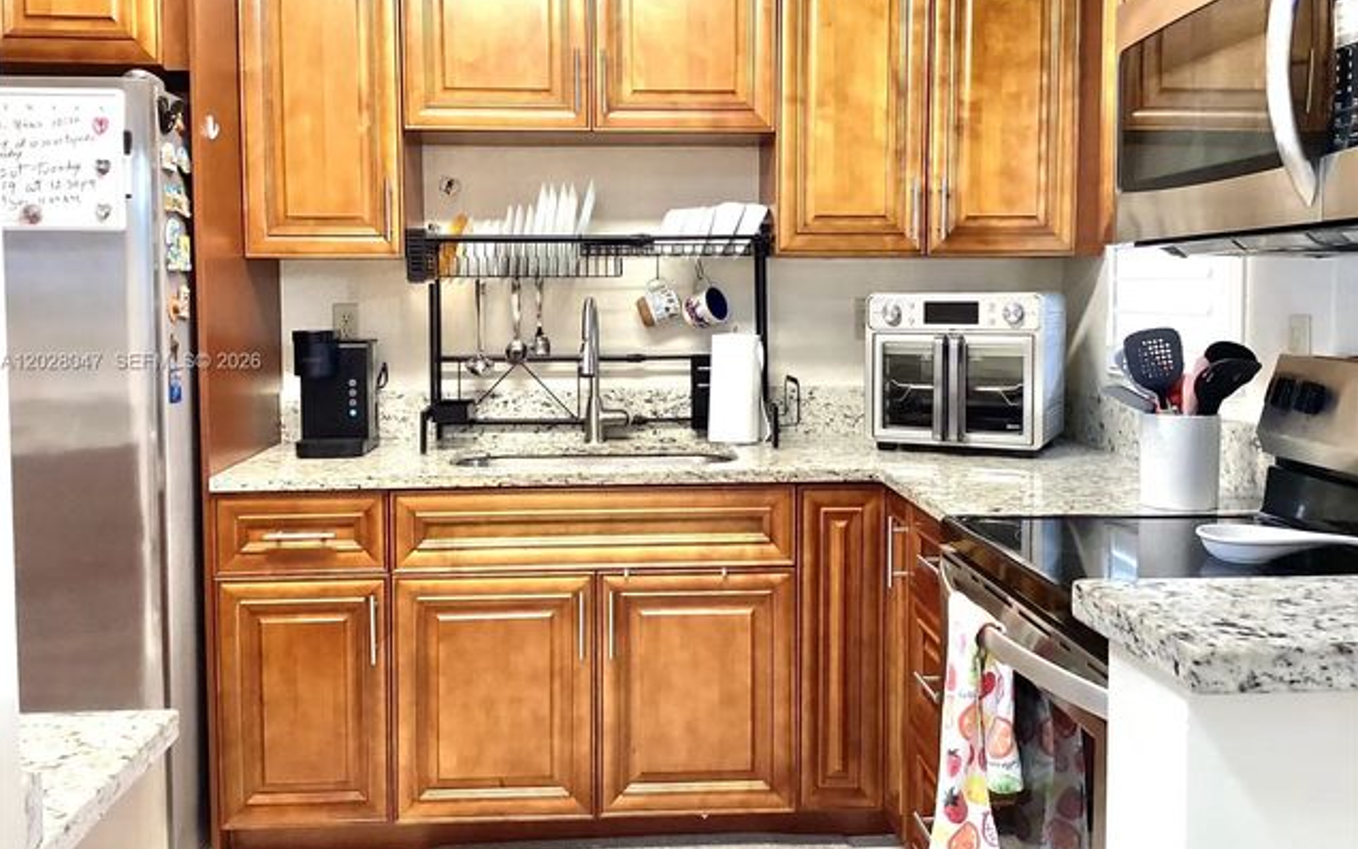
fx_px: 1221
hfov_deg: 58.1
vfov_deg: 38.2
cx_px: 678
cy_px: 363
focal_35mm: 33
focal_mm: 3.3
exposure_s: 1/60
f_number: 2.4
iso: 250
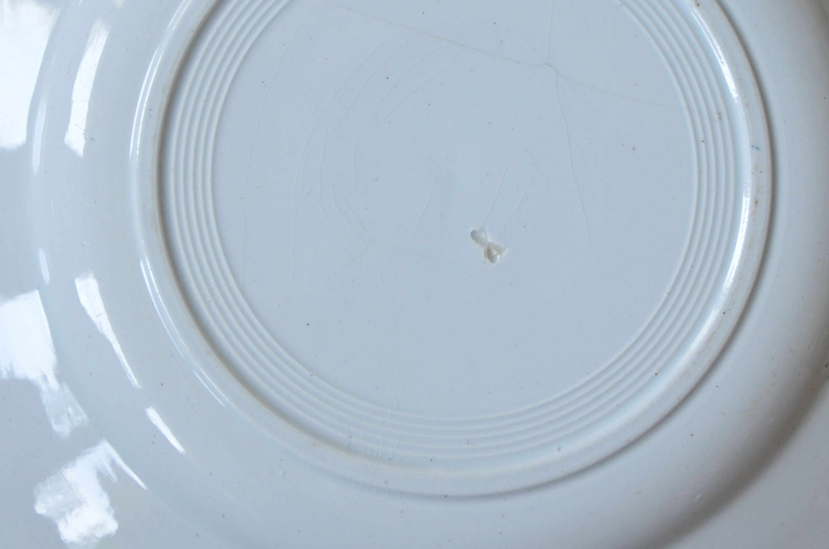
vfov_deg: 13.9
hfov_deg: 20.9
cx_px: 460
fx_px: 2252
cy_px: 230
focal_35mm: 98
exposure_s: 1/60
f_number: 5.6
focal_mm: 40
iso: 800
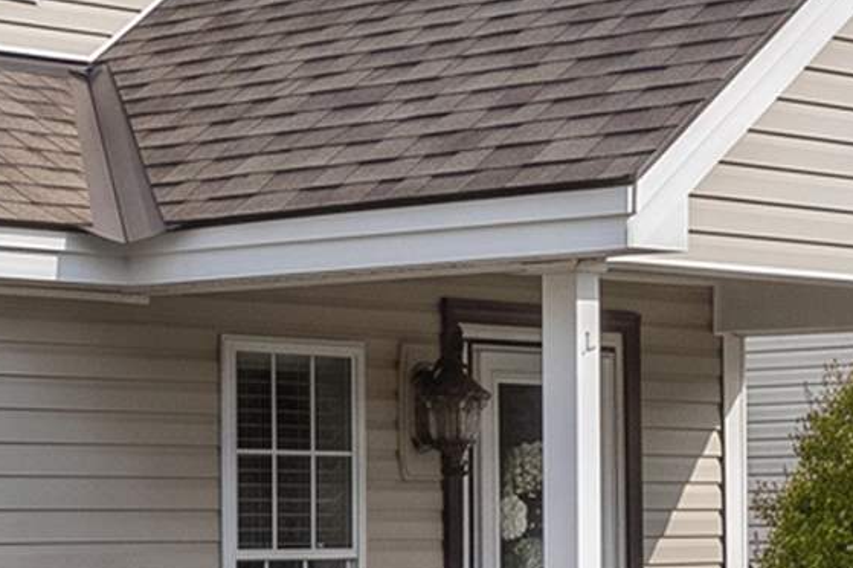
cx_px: -679
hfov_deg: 14.8
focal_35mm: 121
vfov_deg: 11.3
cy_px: 431
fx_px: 2865
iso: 120
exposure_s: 1/80
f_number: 2.8
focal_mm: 8.38
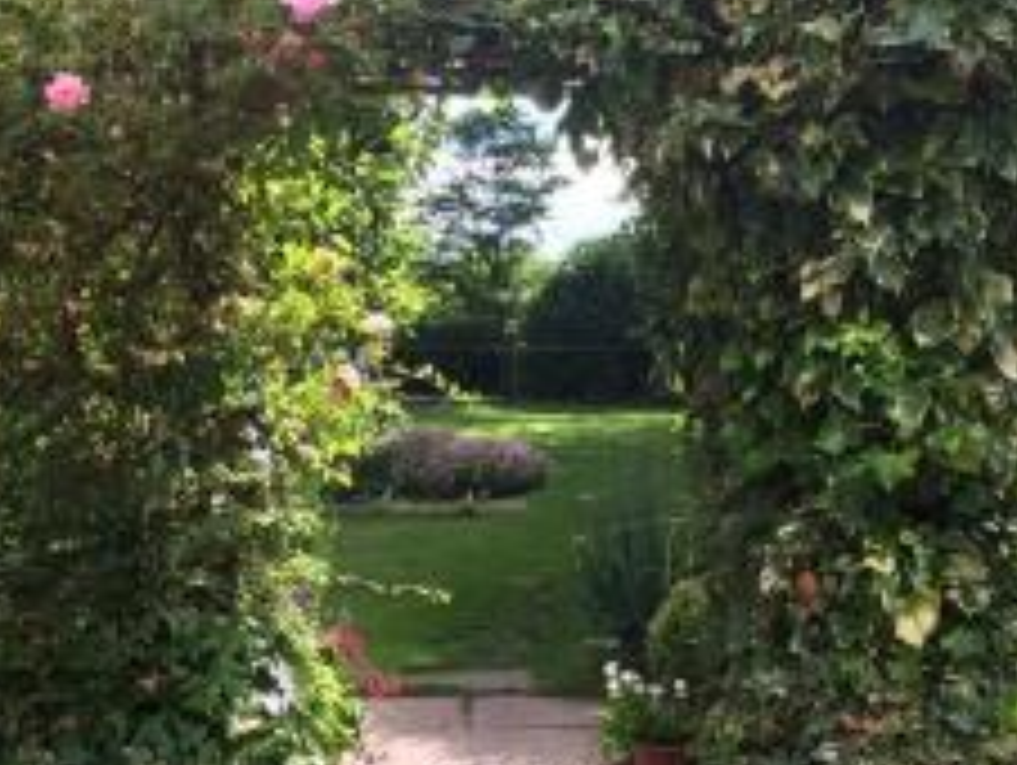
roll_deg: +1.8
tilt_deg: -6.2
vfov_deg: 25.9
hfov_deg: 34.3
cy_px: 547
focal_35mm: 56
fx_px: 1647
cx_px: 472
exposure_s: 1/441
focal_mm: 4.15
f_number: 2.2
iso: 32
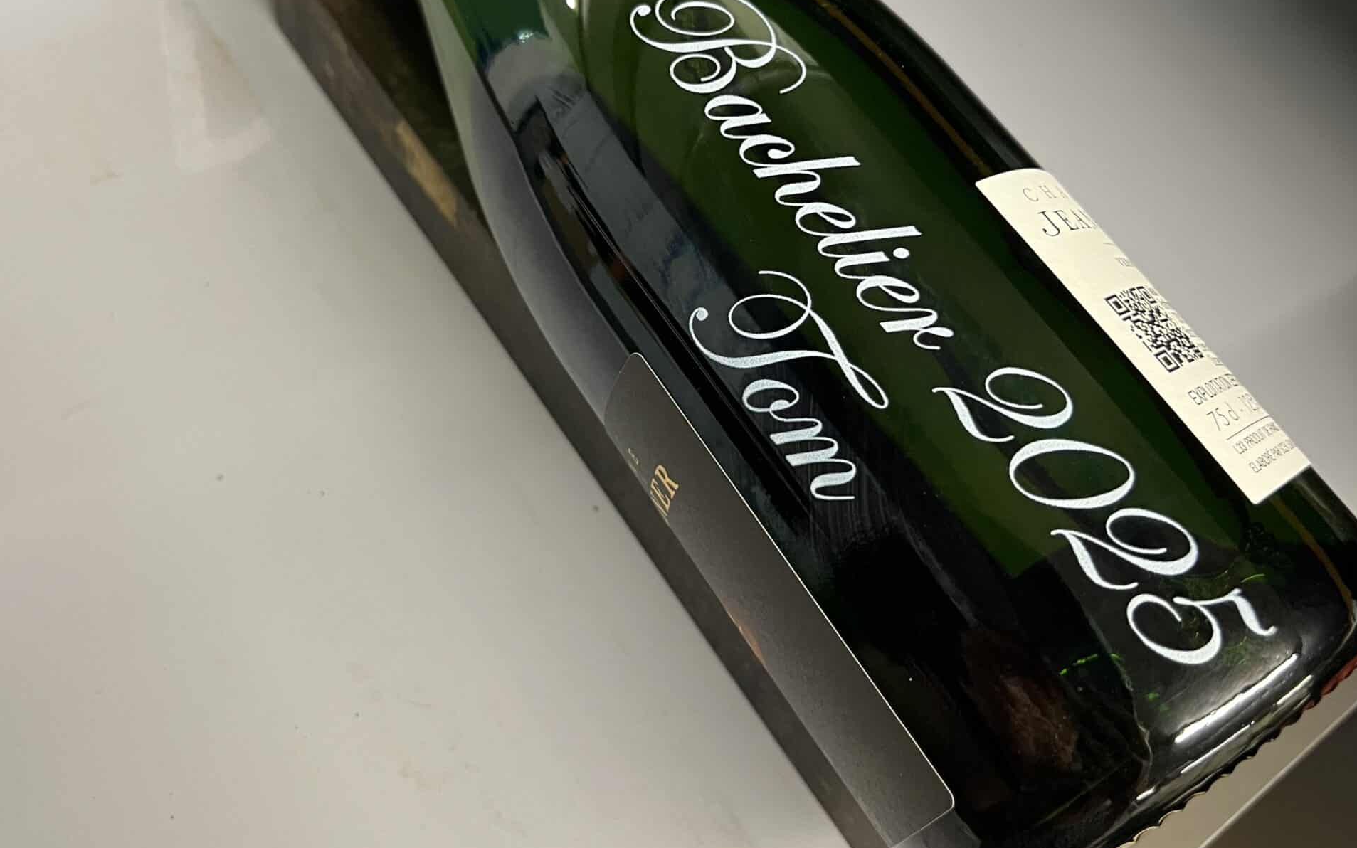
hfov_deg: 52.7
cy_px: 266
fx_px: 1368
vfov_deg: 34.0
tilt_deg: -54.6
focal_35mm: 37
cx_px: 682
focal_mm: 5.7
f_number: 1.5
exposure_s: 1/50
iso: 320
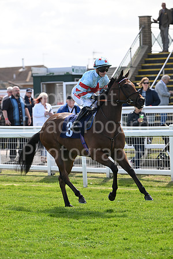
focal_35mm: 200
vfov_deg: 10.3
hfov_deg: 6.9
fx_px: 1442
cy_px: 130
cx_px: 86
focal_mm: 200
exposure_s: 1/1000
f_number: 5.6
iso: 400
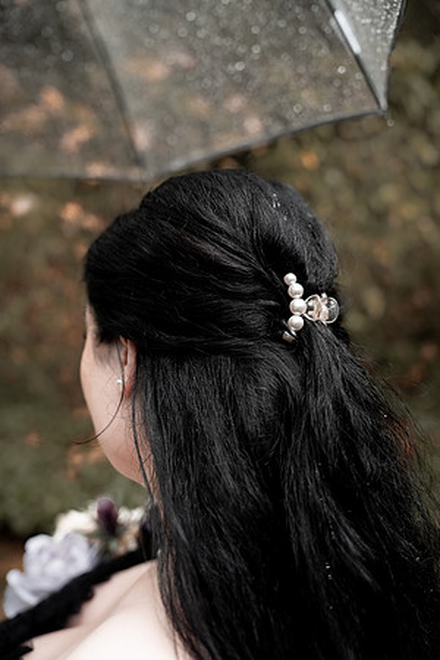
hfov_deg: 38.9
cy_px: 330
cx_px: 220
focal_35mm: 34
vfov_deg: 55.8
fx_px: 623
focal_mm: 34
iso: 640
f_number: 2.8
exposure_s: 1/320
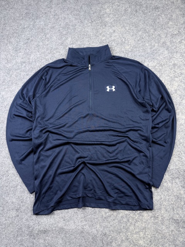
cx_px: 92
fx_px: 171
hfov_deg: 56.8
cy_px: 124
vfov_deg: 71.6
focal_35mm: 24
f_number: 1.78
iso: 80
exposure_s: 1/100
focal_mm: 6.76
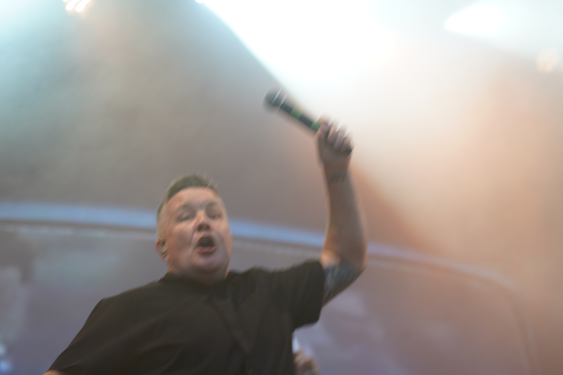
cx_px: 282
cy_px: 188
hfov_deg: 19.5
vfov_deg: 13.0
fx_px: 1642
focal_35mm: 105
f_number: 4
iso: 500
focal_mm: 105
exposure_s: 1/160
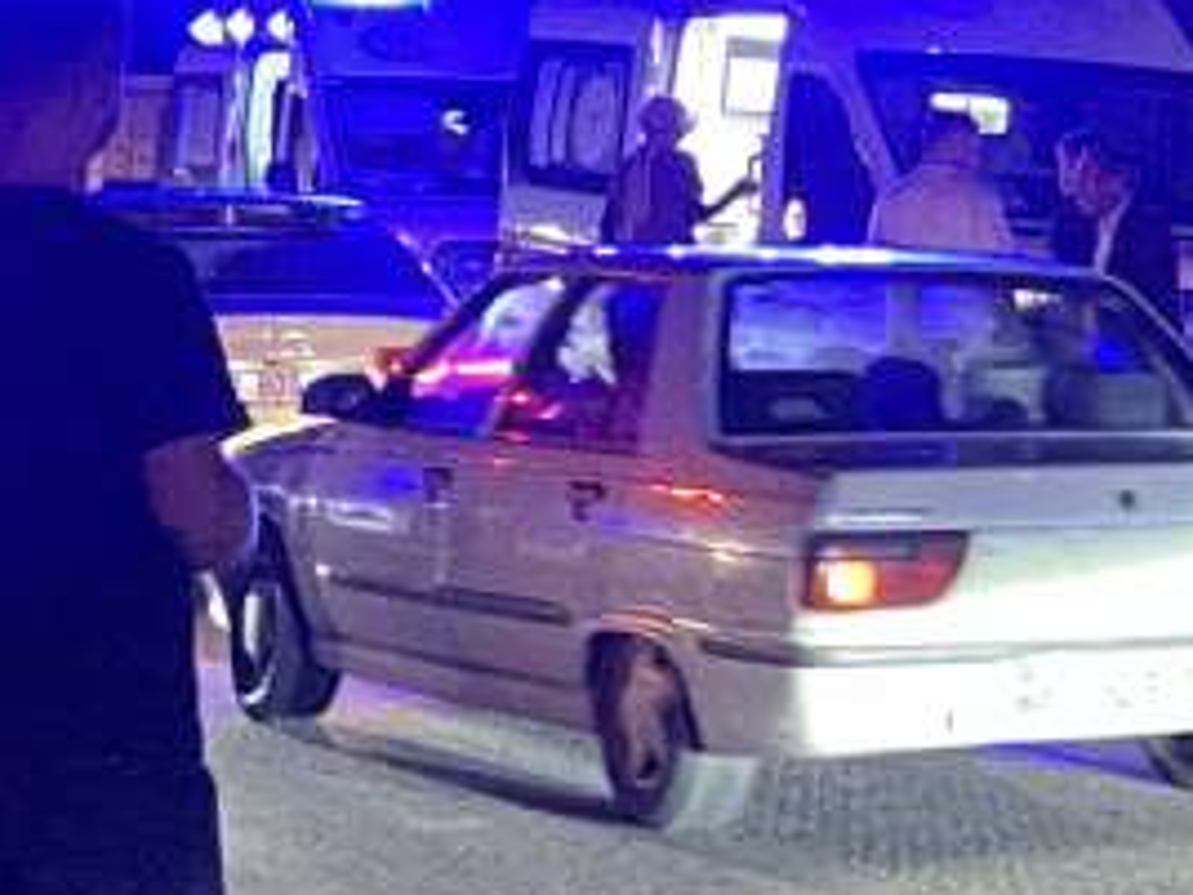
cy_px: 169
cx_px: 2239
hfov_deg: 13.9
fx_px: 4274
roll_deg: -0.1
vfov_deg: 11.9
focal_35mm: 124
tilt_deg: -0.6
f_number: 1.6
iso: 1000
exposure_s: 1/30
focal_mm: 4.2
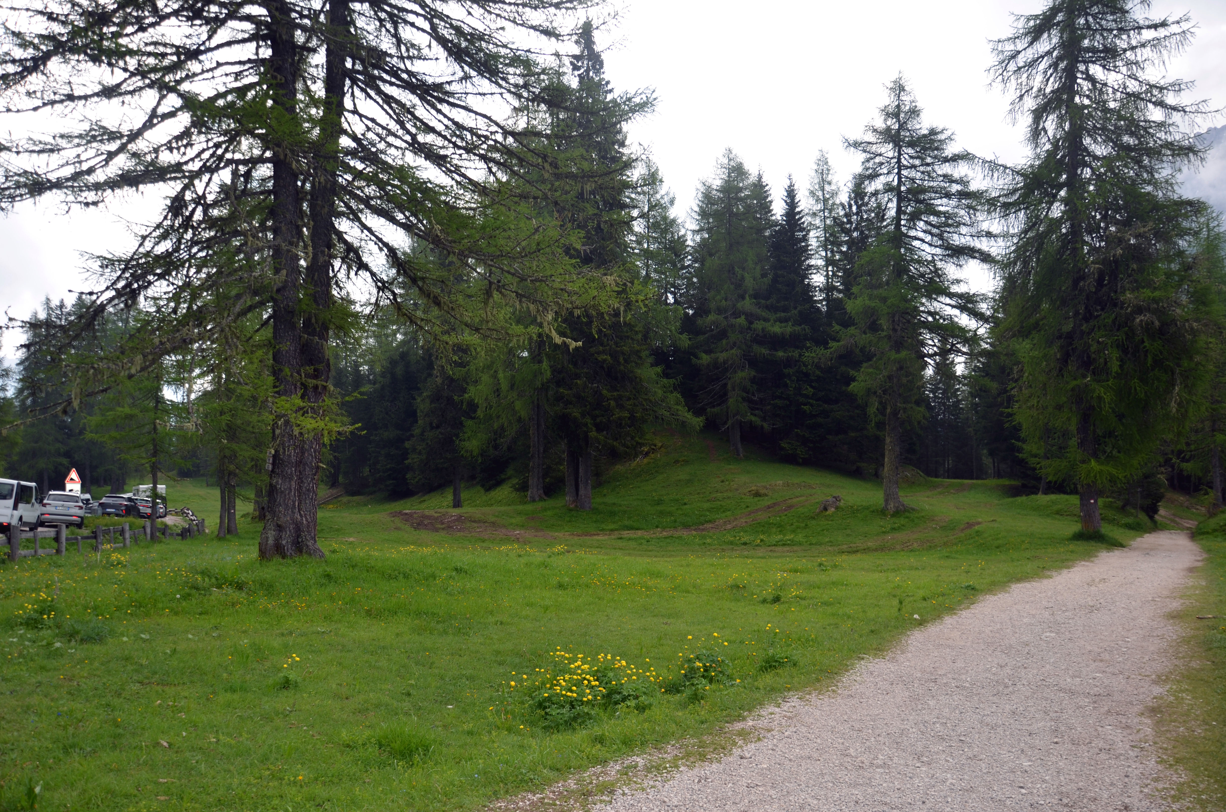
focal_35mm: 27
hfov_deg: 67.5
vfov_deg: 47.7
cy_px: 406
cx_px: 613
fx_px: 918
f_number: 5.6
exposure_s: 1/250
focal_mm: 18
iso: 100
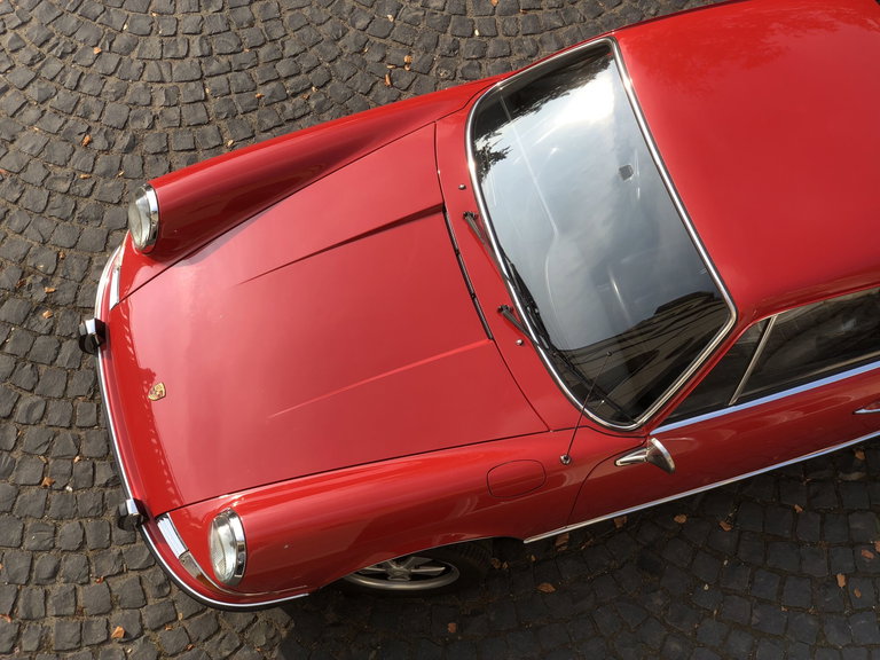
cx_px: 440
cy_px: 330
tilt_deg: -64.7
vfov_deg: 28.0
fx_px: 1322
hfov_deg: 36.8
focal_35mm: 52
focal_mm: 6
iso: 16
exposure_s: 1/414
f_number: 2.4
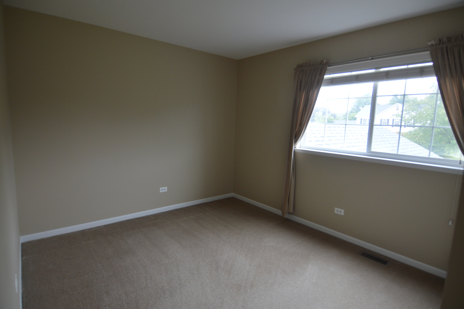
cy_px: 154
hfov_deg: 90.0
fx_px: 232
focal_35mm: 18
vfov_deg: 67.3
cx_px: 232
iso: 400
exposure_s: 1/80
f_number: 4.5
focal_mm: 12
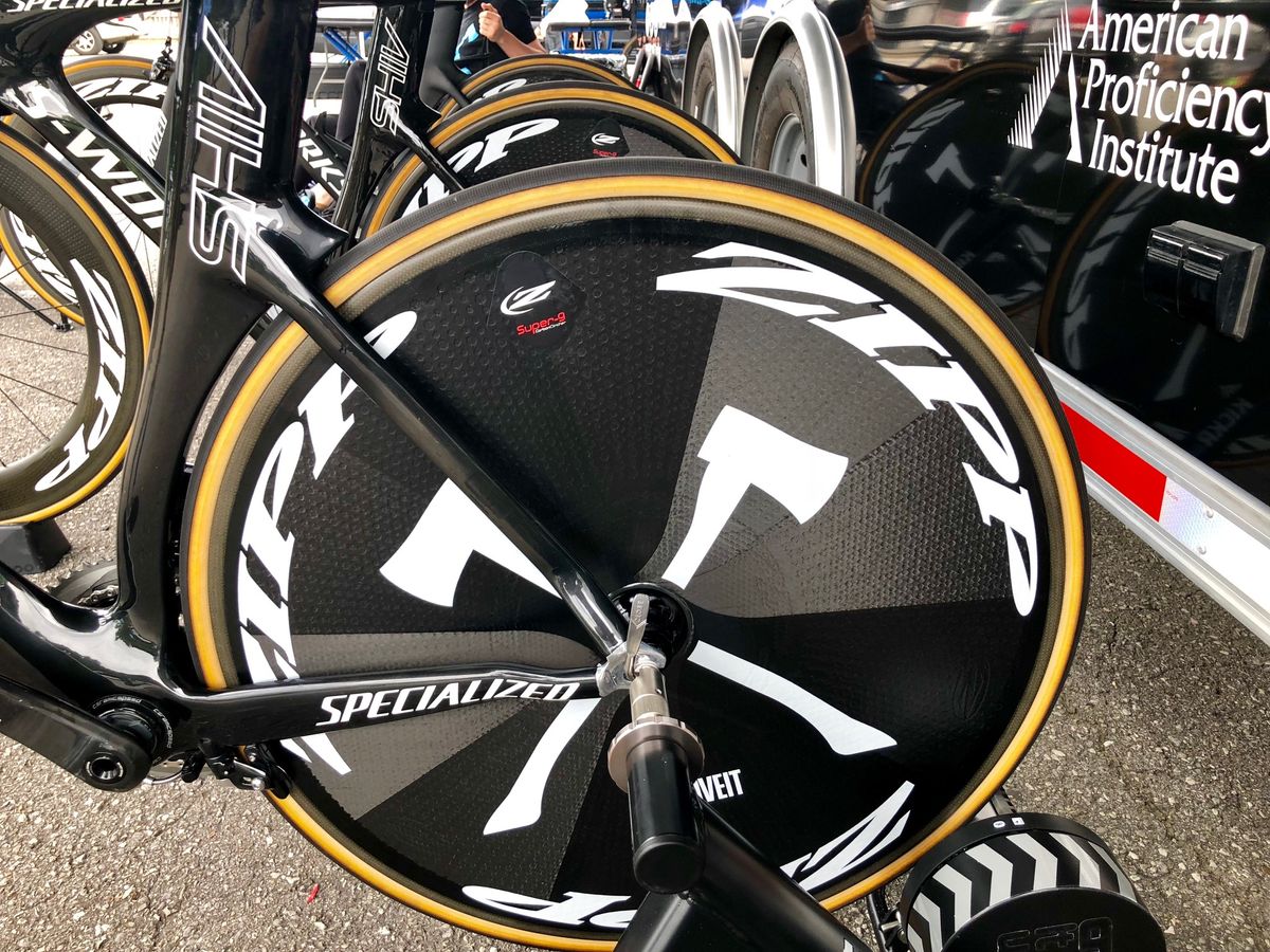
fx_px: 1027
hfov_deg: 63.4
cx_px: 635
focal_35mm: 28
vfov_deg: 49.7
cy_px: 476
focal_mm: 3.99
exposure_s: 1/89
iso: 32
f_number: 1.8
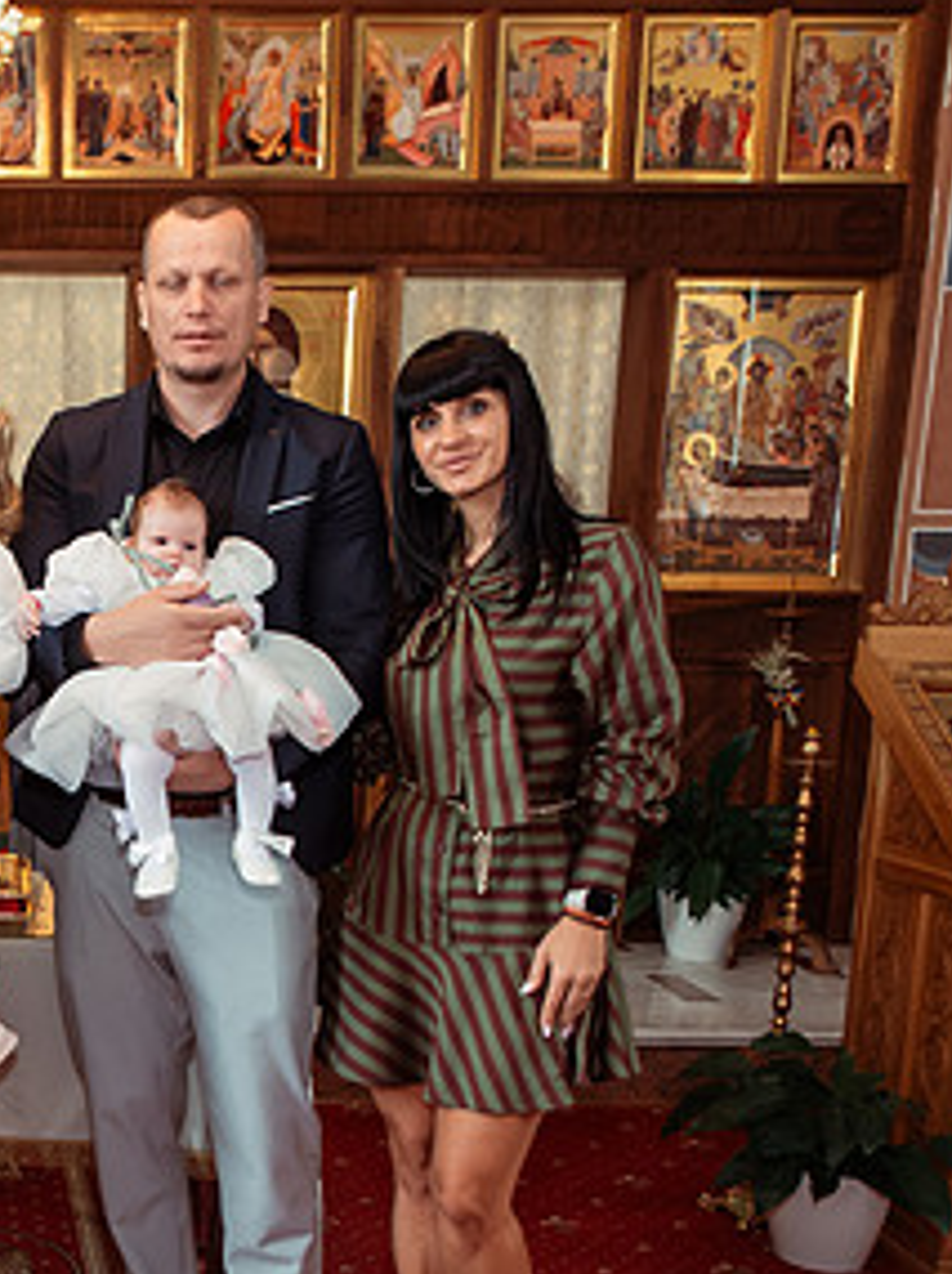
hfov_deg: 28.5
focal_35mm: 47
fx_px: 1727
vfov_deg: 40.1
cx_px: -45
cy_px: 827
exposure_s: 1/250
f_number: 3.5
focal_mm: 24
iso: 3200
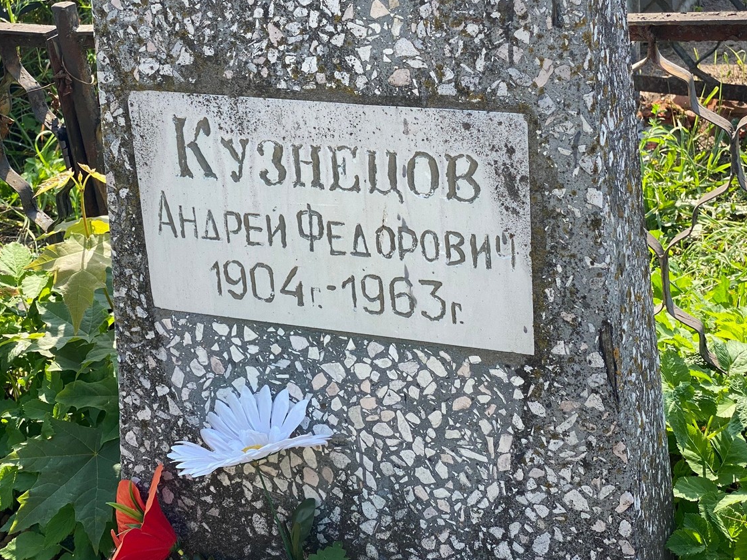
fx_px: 1446
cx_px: 378
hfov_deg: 29.0
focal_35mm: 67
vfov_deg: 21.9
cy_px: 227
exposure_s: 1/417
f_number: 2
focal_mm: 6
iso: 20
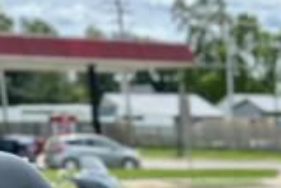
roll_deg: +0.1
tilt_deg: -17.9
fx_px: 977
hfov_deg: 15.6
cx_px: 360
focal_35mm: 125
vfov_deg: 9.8
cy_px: 439
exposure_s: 1/3356
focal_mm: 6.86
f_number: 1.78
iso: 80
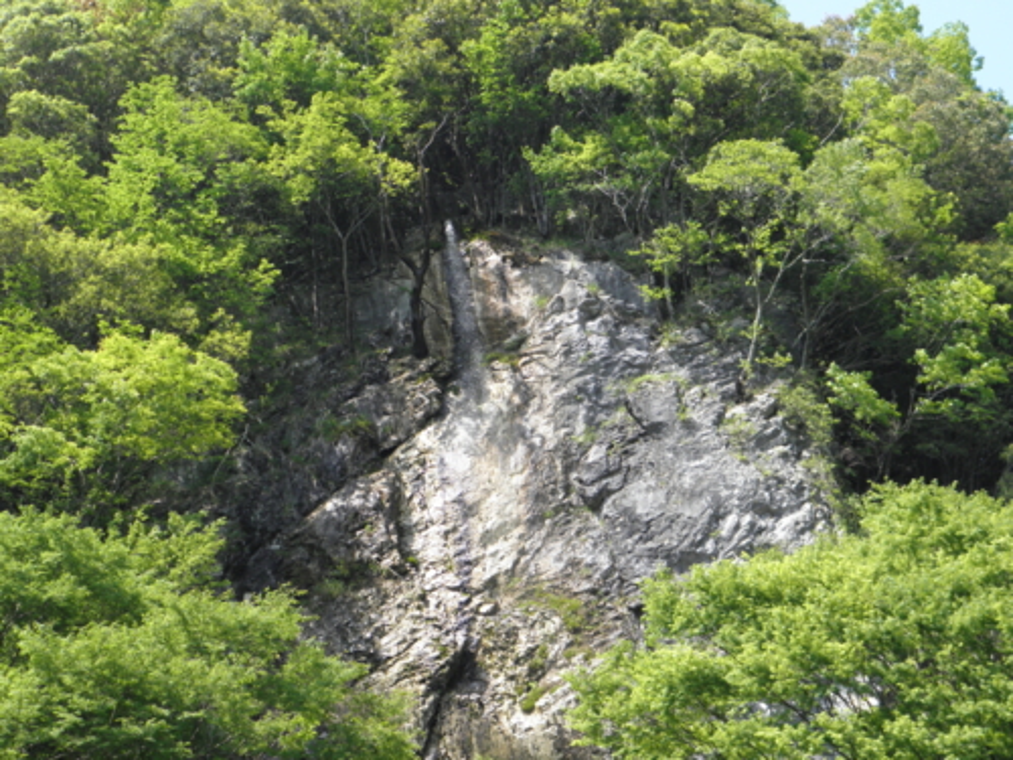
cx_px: 506
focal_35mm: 106
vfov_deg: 14.0
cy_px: 380
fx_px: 3102
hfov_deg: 18.5
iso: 100
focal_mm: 19
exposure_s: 1/160
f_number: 4.7
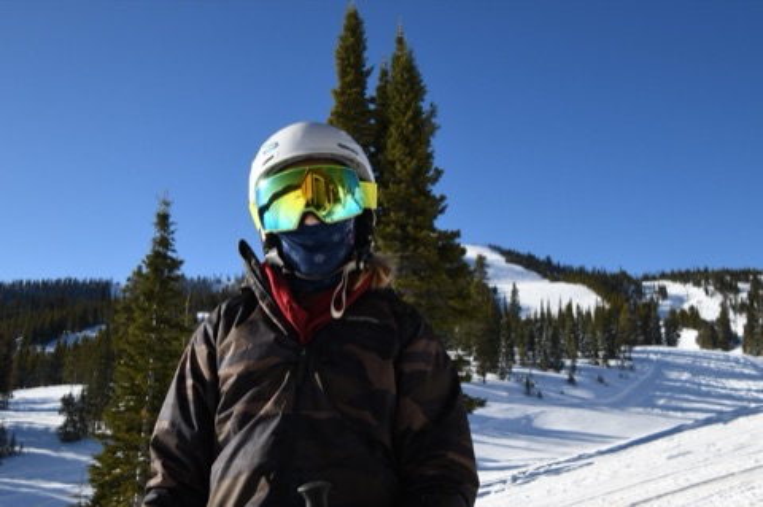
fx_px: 762
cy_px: 254
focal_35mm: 36
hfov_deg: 53.2
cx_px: 382
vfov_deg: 36.8
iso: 320
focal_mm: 24
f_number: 10
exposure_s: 1/500
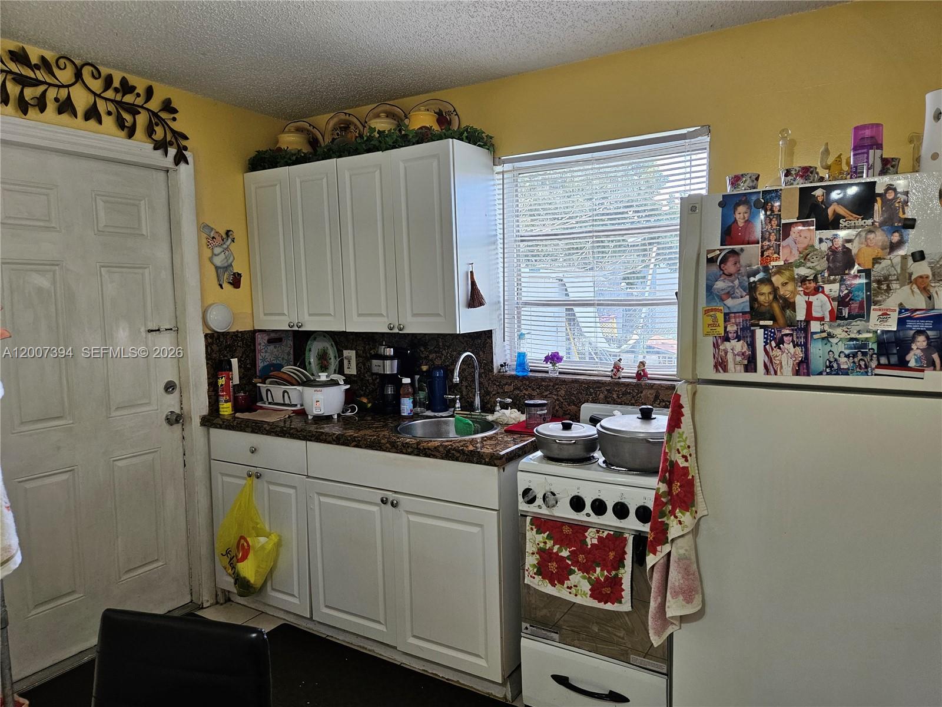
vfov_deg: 58.9
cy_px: 354
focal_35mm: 23
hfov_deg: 73.9
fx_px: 626
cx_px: 471
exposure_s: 1/120
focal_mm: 5.4
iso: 200
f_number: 1.8
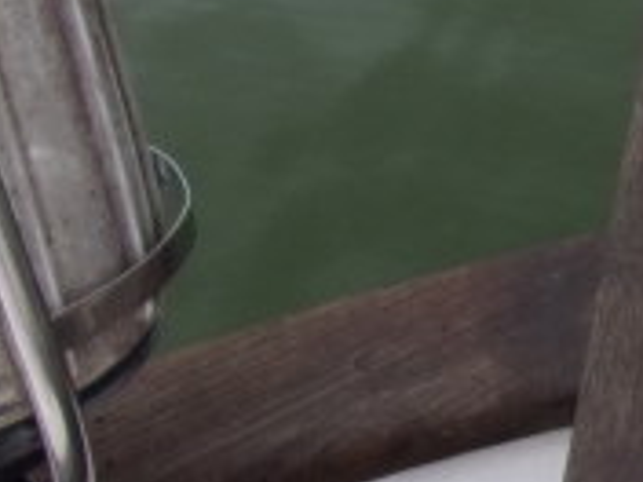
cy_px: 117
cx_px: 968
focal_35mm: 109
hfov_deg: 16.4
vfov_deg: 13.5
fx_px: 2025
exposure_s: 1/800
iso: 80
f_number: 3.3
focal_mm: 4.3
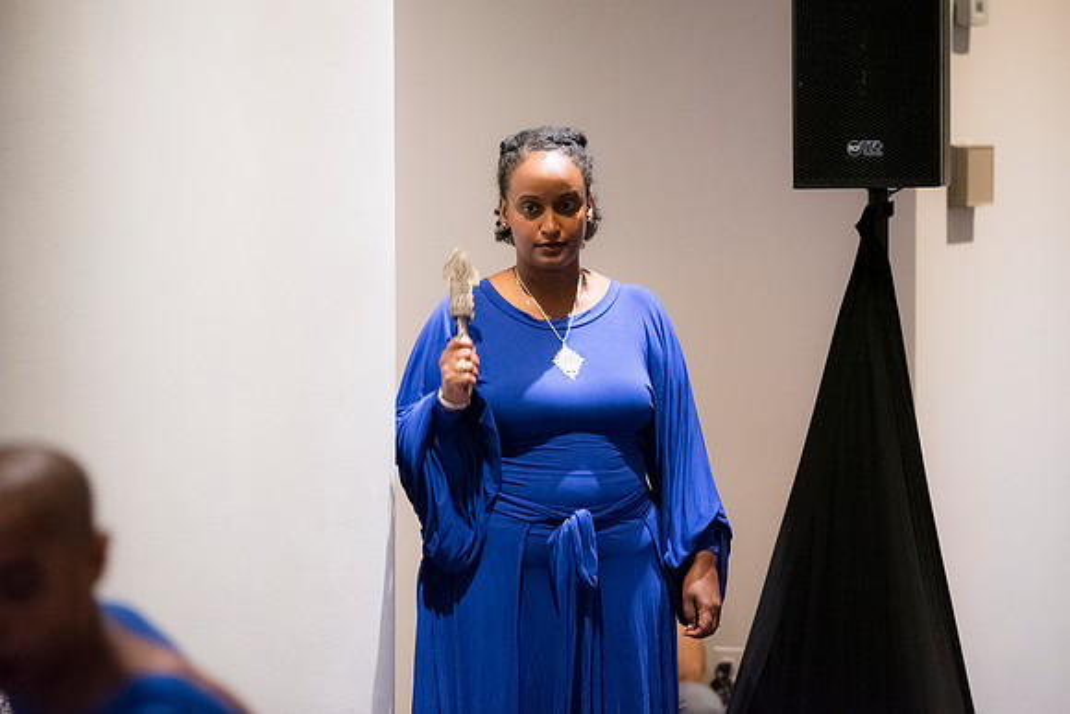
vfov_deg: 8.3
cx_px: 535
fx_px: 4905
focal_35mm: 165
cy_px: 357
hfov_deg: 12.4
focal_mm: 165
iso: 6400
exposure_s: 1/125
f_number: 2.8
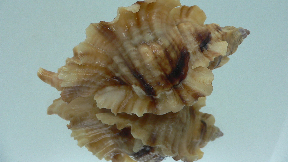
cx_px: 145
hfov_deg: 51.6
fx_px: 298
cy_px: 69
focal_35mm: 39
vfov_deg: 30.4
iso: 100
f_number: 2.8
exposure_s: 1/60
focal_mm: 4.6
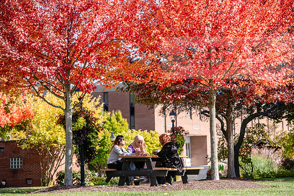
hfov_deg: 18.6
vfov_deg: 12.5
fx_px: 899
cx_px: 147
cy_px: 98
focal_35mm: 110
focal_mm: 110
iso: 125
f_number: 4
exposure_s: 1/500
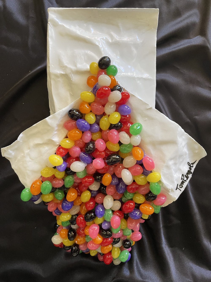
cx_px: 106
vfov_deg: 67.3
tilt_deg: -85.6
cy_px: 141
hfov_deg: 53.1
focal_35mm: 26
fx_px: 211
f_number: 1.6
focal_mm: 4.2
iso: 125
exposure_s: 1/60
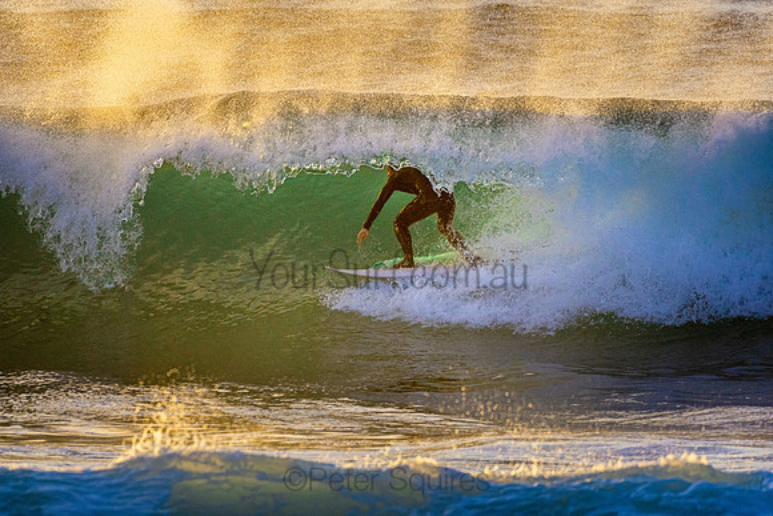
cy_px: 258
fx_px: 16107
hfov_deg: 2.7
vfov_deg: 1.8
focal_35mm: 750
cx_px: 386
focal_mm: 500
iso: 1100
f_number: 5.6
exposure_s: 1/2000
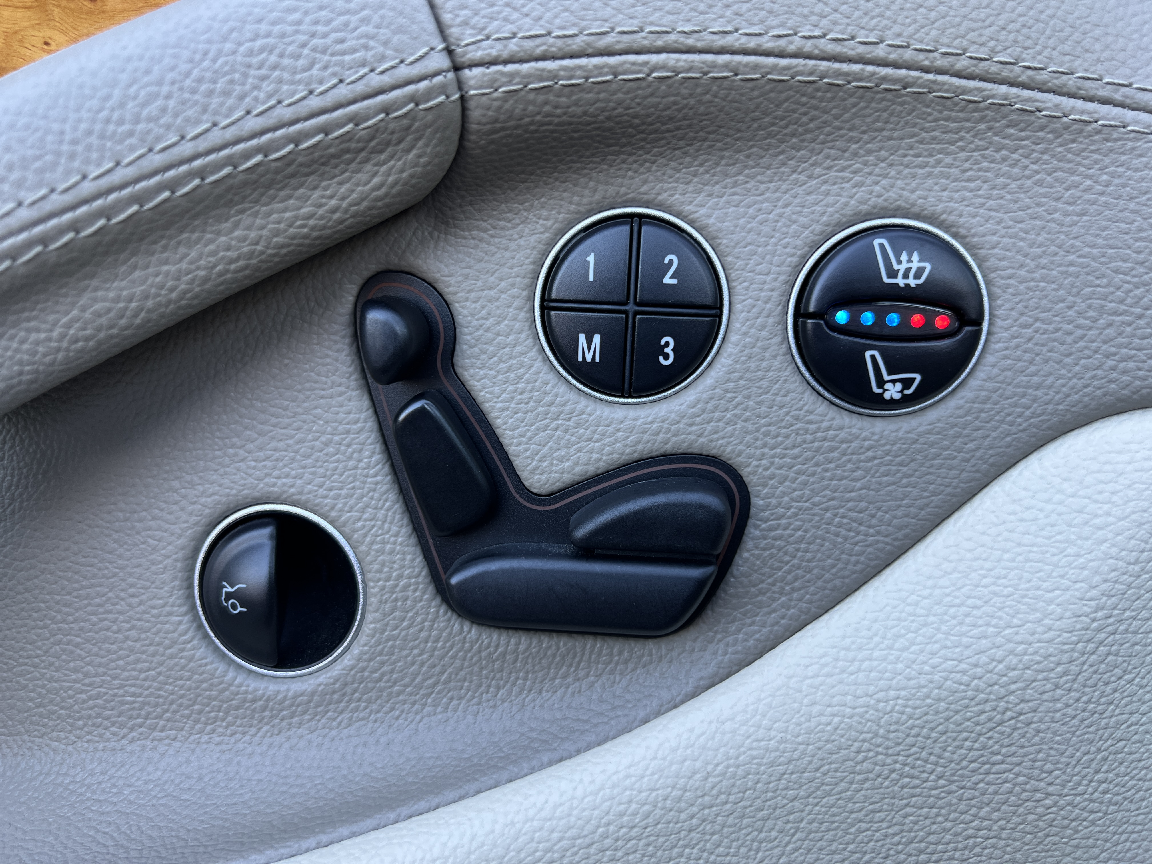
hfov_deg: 67.3
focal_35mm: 26
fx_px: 865
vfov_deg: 53.1
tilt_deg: -7.9
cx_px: 576
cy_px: 432
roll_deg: +0.8
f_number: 1.5
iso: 50
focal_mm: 5.7
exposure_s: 1/121
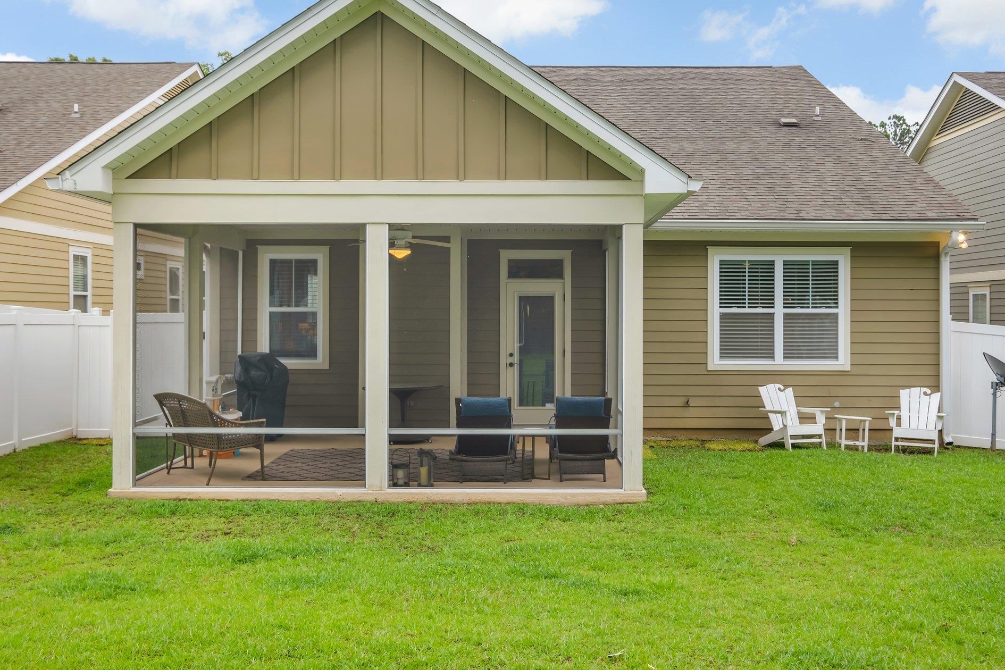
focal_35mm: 39
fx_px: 1089
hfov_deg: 49.5
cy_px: 321
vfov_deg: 34.2
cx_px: 541
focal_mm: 24
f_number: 8
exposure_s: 1/250
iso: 250
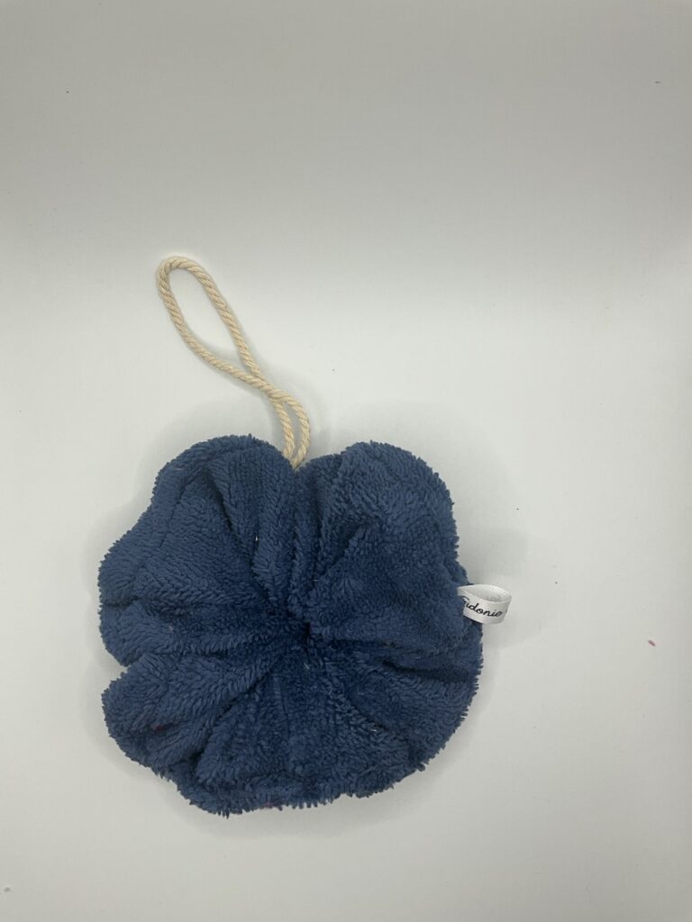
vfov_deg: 61.7
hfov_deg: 48.2
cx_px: 346
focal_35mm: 29
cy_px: 461
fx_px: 773
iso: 20
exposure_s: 1/215
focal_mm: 3
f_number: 1.8
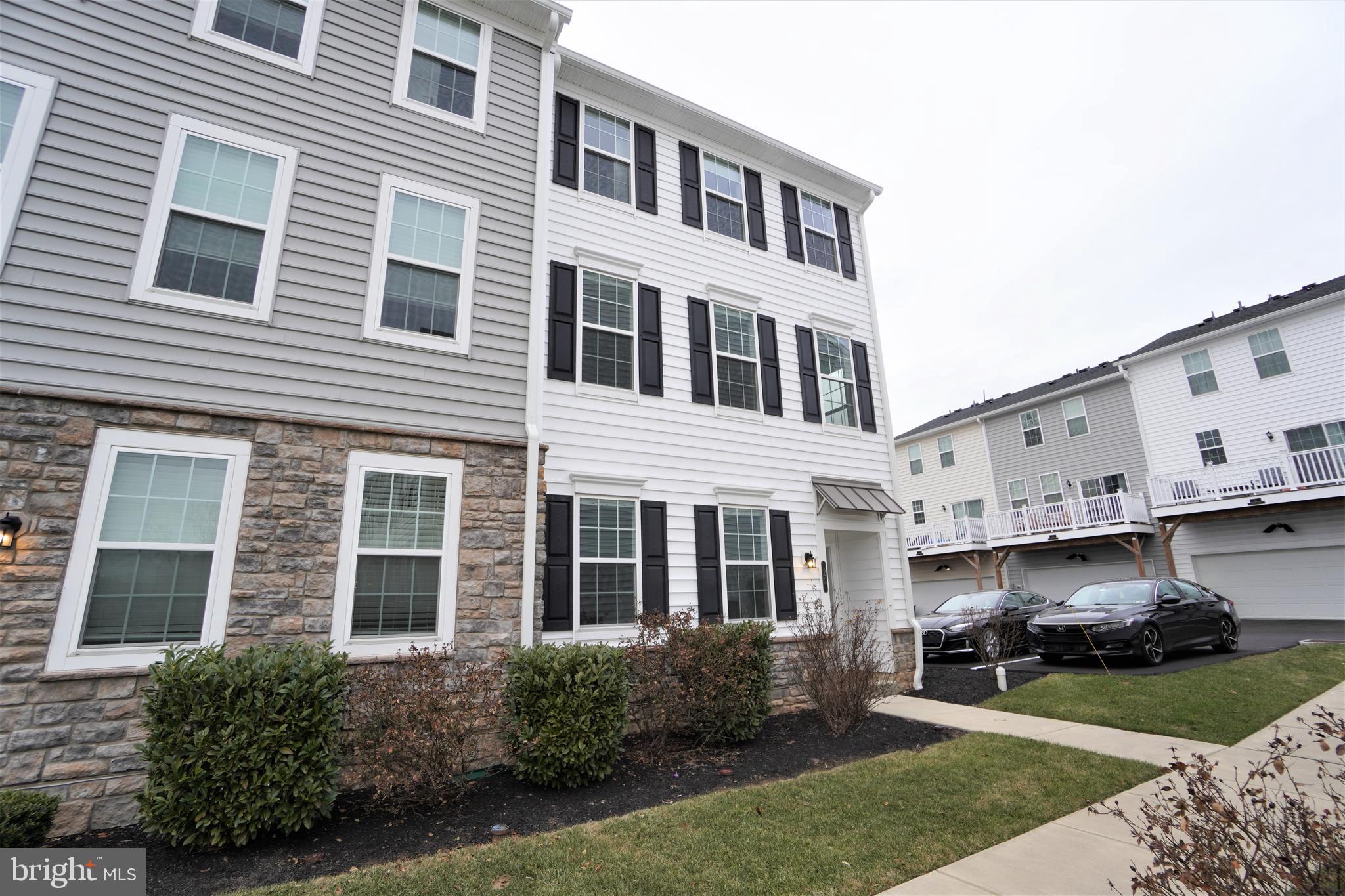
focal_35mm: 15
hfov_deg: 100.4
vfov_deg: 77.3
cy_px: 448
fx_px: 560
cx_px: 672
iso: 100
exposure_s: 1/80
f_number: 4.5
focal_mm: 10
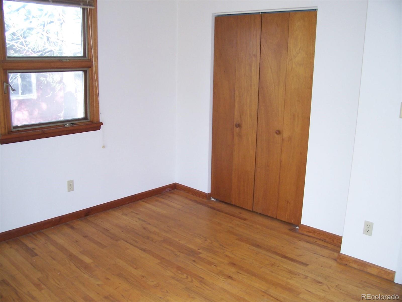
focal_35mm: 34
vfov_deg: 41.8
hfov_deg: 54.0
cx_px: 201
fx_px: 395
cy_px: 151
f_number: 2.7
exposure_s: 1/60
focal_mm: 5.6
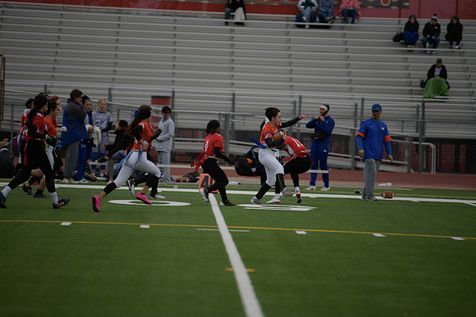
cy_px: 158
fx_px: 2645
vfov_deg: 6.9
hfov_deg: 10.3
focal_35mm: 200
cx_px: 238
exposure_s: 1/200
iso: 110
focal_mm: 200
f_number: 2.8
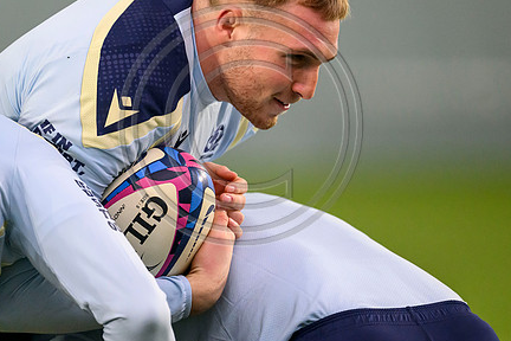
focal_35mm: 537
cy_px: 124
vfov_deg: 2.6
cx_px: 240
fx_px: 7622
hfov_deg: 3.8
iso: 6400
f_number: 3.2
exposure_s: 1/2000
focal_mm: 400
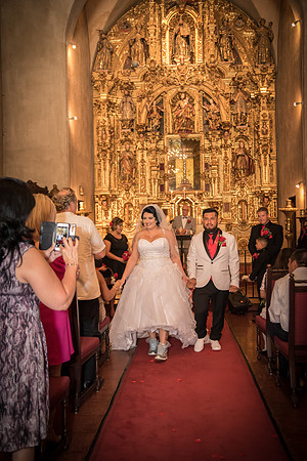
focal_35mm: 38
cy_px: 230
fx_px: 486
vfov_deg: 50.7
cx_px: 154
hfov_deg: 35.1
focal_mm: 38
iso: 4000
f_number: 2.8
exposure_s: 1/80
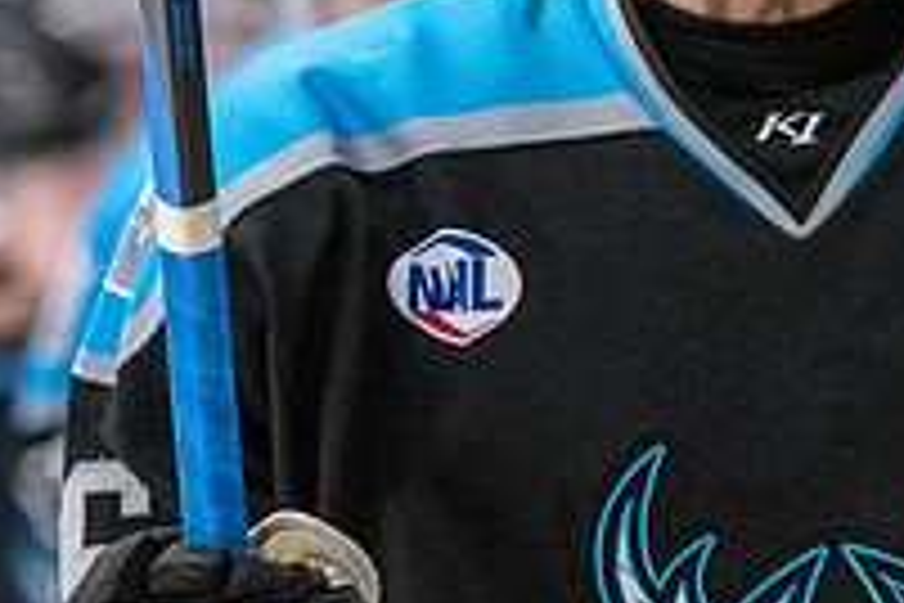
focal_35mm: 976
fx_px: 24507
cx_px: 668
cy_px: -127
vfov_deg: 1.4
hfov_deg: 2.1
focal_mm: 150
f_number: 3.2
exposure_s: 1/800
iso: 2000
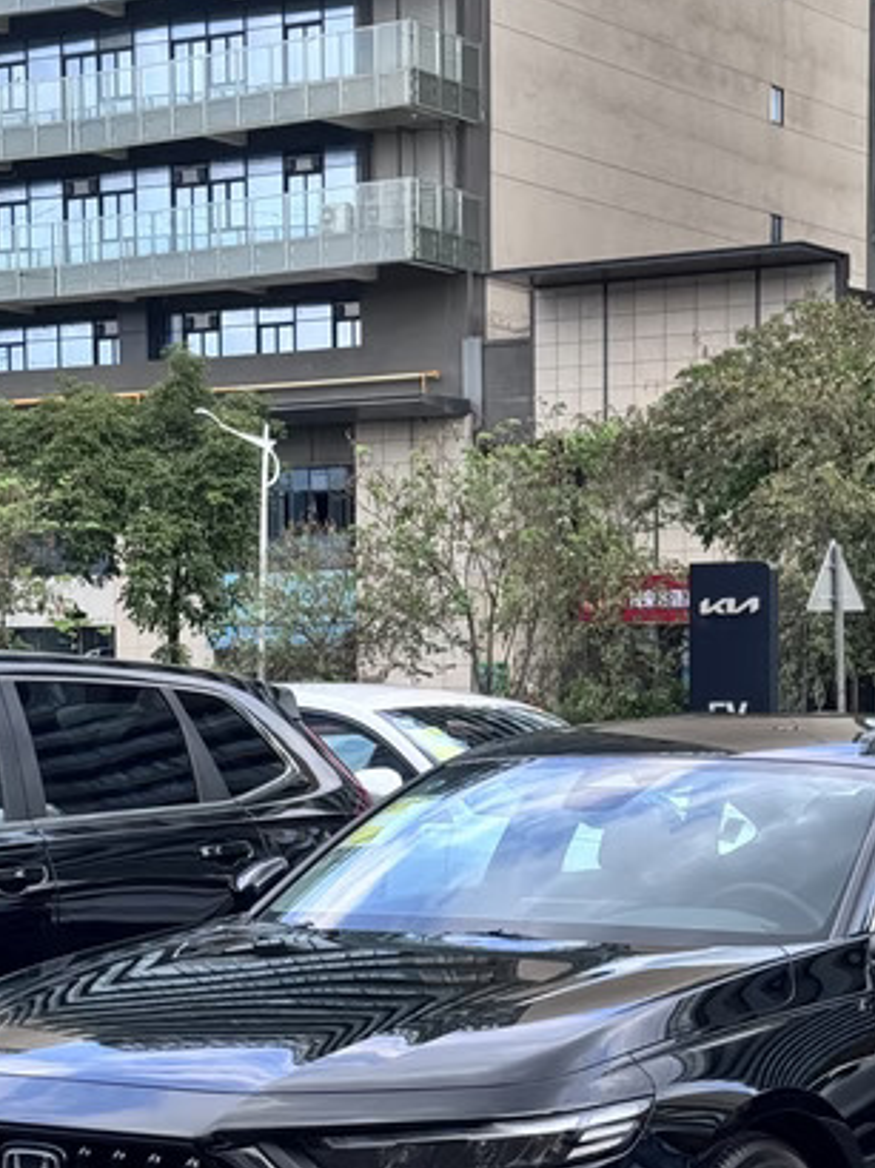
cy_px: 917
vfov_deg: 21.5
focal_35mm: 90
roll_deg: -0.2
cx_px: 579
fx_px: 3036
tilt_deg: -3.4
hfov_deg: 16.4
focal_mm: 6.76
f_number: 1.78
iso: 64
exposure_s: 1/739
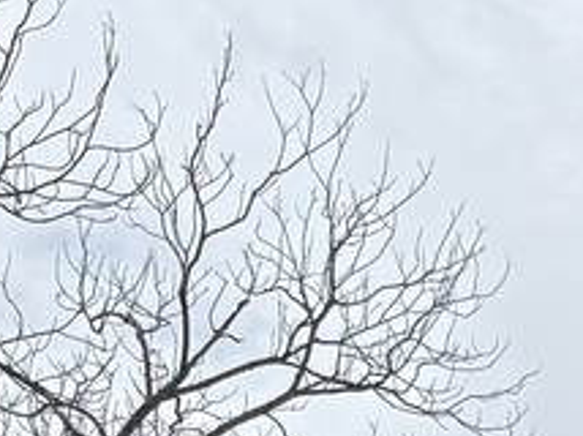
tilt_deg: +8.2
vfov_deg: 7.3
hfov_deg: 10.3
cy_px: 1425
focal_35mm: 175
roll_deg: -0.3
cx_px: 1223
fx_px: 2944
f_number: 1.6
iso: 50
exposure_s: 1/6329
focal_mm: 5.96
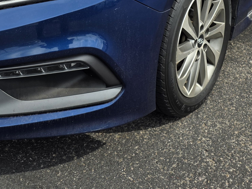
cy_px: -34
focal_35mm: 62
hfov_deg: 31.2
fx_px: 451
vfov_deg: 22.0
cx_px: 111
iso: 80
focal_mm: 6.25
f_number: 1.7
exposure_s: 1/3569
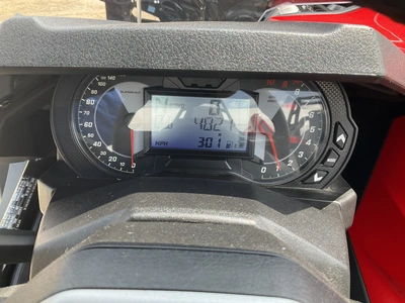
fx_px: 339
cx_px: 202
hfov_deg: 61.7
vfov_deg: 48.2
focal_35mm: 29
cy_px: 152
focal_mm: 3
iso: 20
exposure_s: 1/204
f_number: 1.8
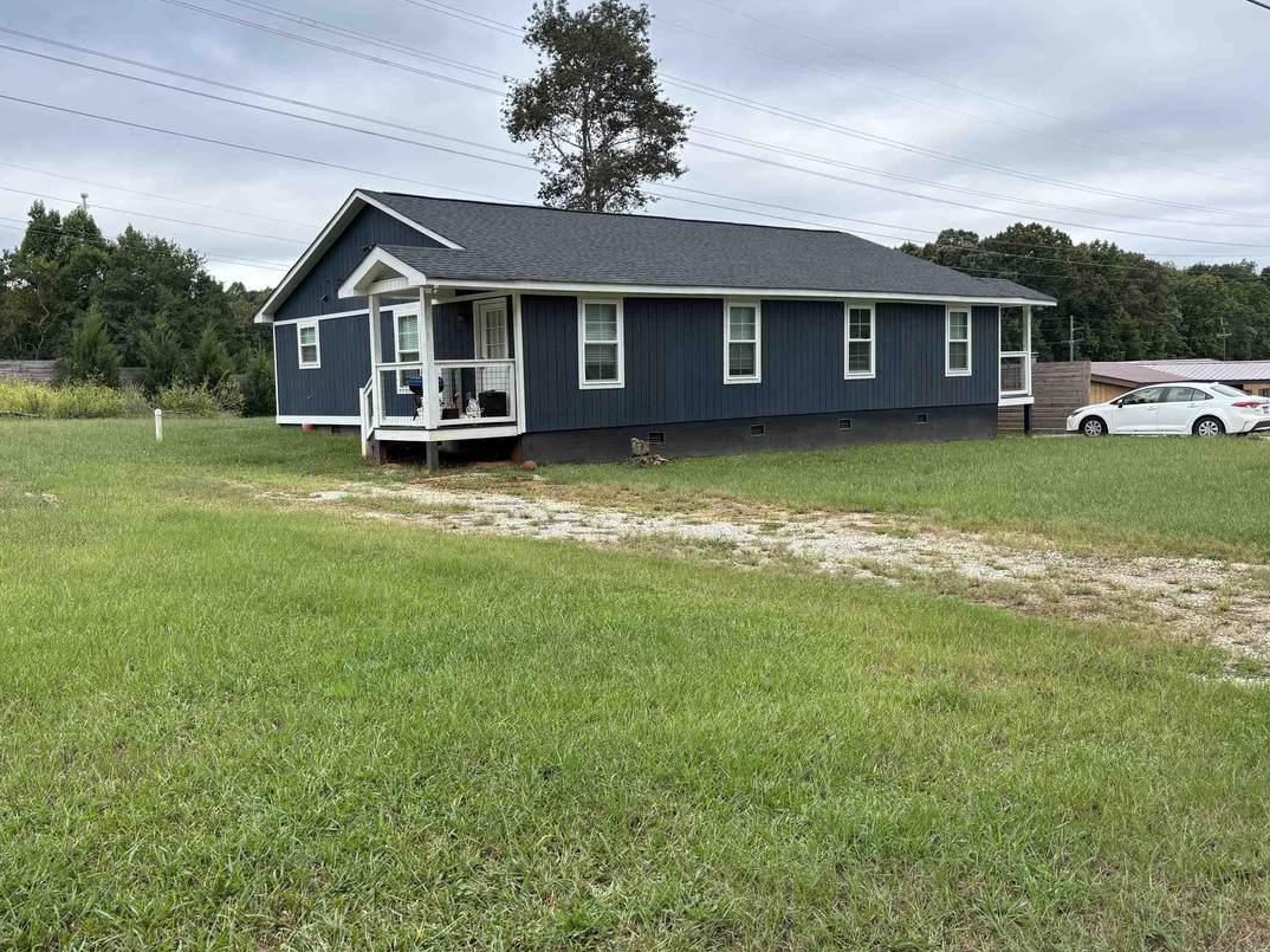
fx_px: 1137
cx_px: 524
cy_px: 484
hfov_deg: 58.0
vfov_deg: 45.4
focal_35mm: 31
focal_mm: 5.96
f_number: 1.6
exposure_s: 1/1205
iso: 50
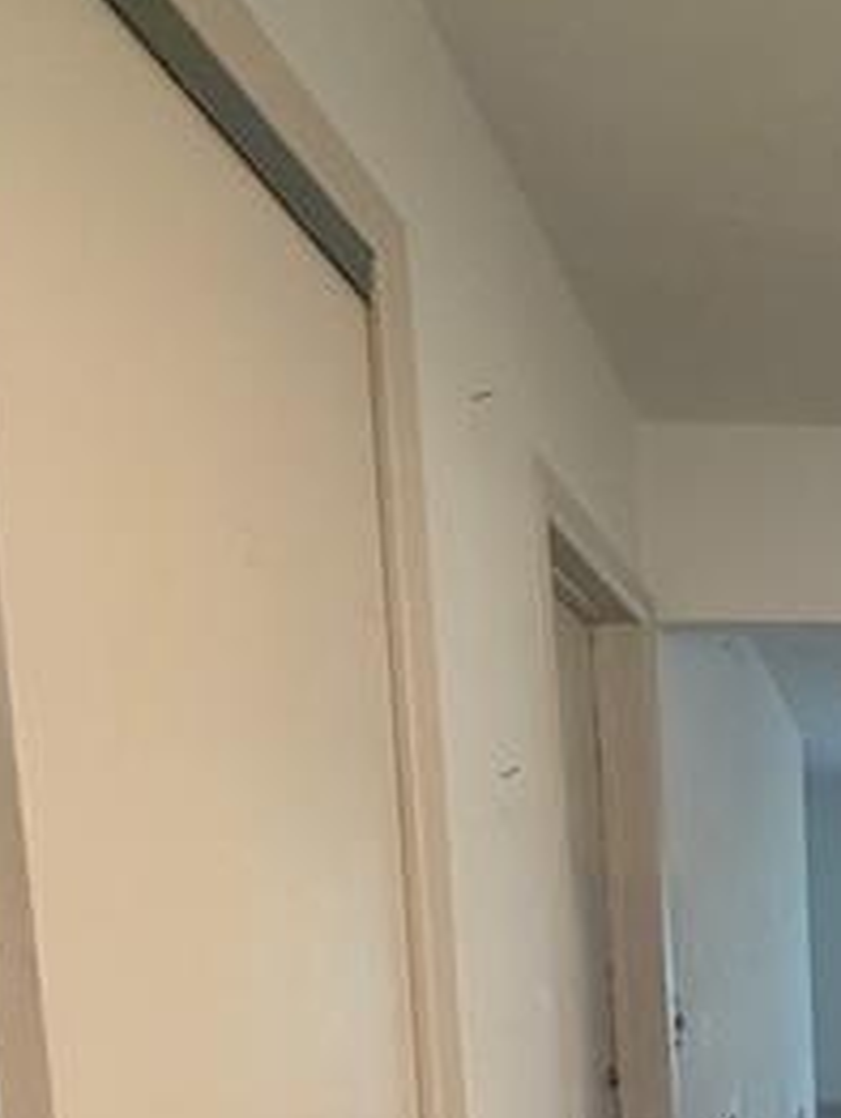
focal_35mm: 41
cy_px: 1080
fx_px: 1326
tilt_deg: -5.9
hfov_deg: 29.6
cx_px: 1037
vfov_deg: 40.8
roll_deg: +0.2
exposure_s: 1/60
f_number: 2.2
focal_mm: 2.22
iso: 320
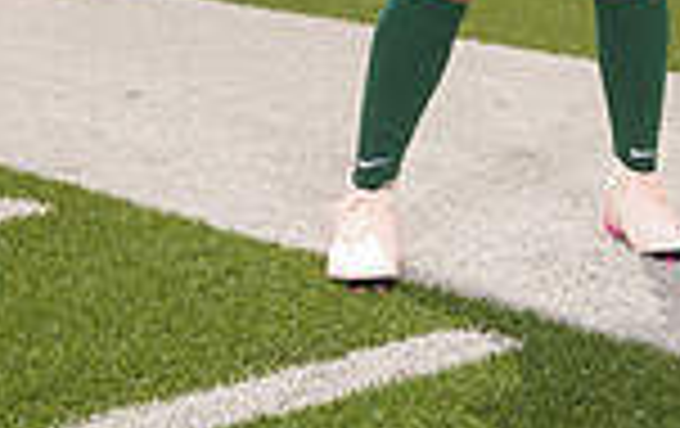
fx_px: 1857
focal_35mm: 100
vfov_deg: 11.4
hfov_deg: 20.3
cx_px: 621
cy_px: -527
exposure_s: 1/200
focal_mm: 33
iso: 125
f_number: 9
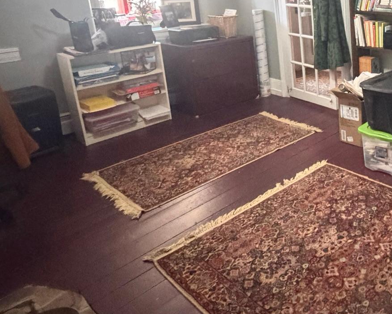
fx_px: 371
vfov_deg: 43.8
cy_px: 67
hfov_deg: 46.4
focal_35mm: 32
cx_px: 394
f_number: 2.2
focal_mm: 2.22
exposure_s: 1/40
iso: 1600
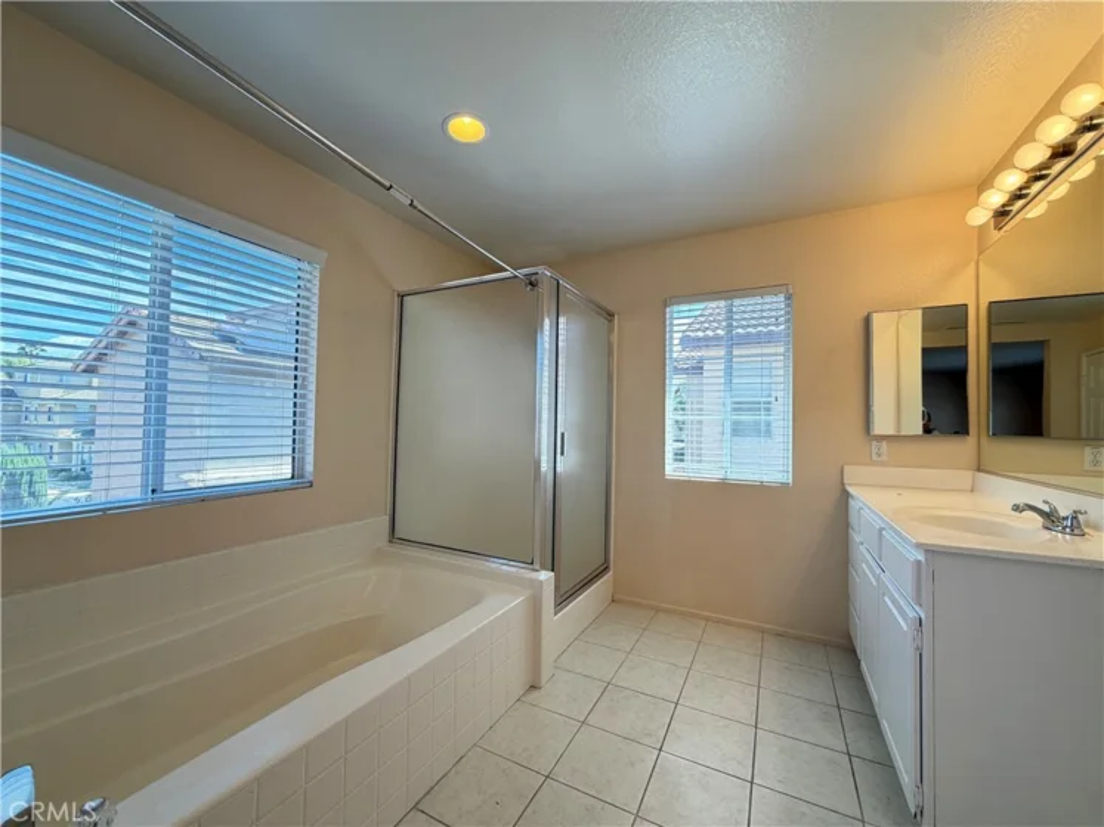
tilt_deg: +2.5
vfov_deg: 85.7
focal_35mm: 14
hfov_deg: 102.1
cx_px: 552
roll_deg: -1.8
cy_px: 414
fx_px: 446
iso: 80
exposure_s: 1/120
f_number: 2.2
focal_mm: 2.22
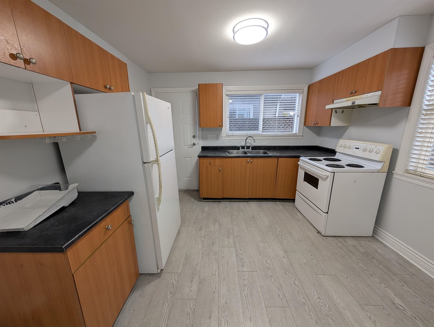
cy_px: 164
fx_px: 151
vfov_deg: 94.6
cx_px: 217
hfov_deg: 110.5
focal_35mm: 12
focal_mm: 2.02
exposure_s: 1/60
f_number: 1.7
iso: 63
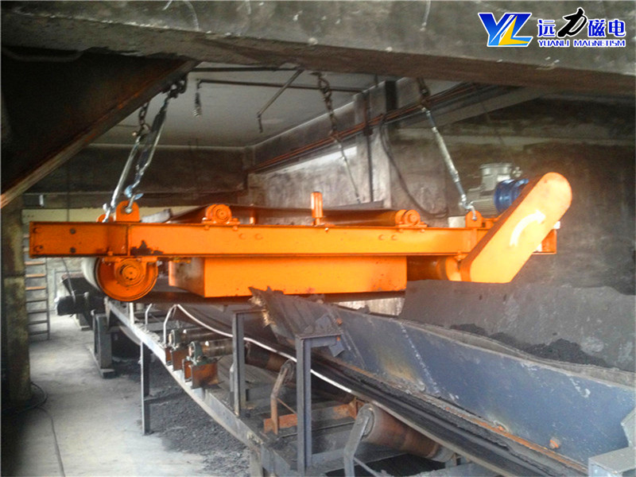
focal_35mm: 35
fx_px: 643
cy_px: 238
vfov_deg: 40.7
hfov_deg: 52.6
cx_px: 318
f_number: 2.4
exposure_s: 1/20
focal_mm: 4.28
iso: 200
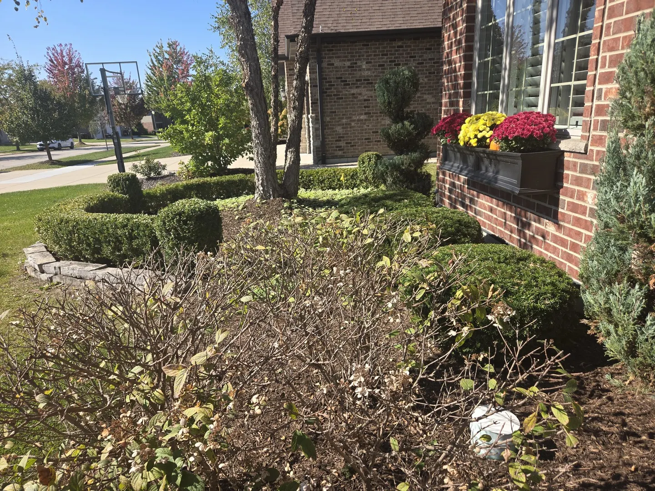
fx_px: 435
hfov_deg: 73.9
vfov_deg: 58.9
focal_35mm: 23
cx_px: 328
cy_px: 246
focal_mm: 5.4
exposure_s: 1/1022
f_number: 1.8
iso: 25
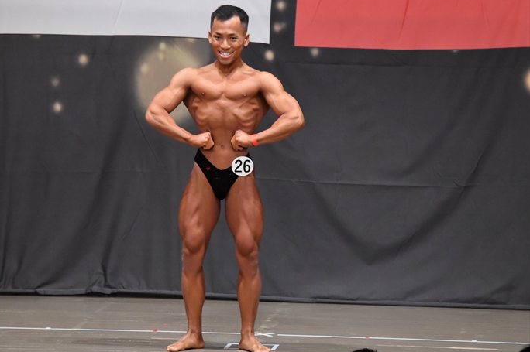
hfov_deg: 7.6
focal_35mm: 272
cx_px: 232
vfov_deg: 5.0
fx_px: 4001
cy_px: 187
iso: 6400
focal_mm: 160
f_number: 5.6
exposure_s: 1/400
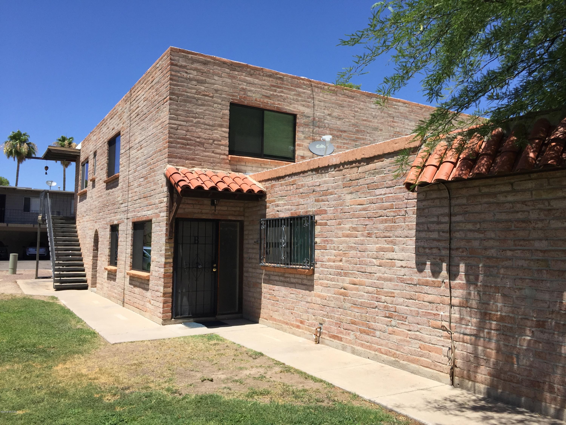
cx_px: 283
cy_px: 212
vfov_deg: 48.2
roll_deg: -0.7
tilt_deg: +6.0
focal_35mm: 29
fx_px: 474
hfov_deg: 61.7
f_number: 2.2
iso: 32
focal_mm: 4.15
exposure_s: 1/2198
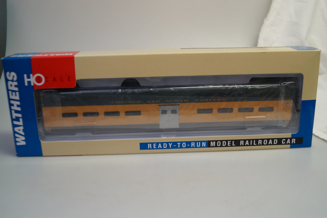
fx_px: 327
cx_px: 164
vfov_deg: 36.9
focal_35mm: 36
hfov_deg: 53.1
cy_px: 109
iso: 500
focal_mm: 24
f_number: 4
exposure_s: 1/160
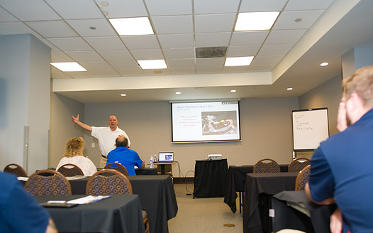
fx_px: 274
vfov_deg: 45.9
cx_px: 192
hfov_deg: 68.4
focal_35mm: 27
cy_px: 131
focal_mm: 24
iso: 1000
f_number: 3.2
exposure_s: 1/125
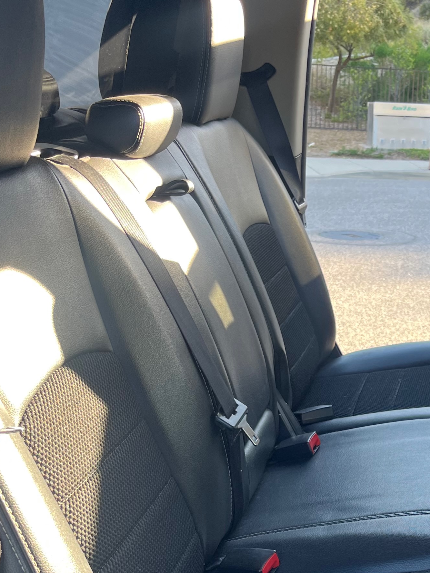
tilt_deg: -18.4
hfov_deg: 24.1
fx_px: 977
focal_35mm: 59
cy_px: 452
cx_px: 391
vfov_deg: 31.9
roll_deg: -3.6
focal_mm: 5.1
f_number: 1.6
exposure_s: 1/122
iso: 40
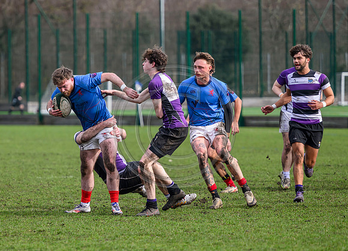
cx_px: 111
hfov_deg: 6.7
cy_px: 158
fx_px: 2968
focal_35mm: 299
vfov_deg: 4.8
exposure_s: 1/2500
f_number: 4
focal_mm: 220
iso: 1000
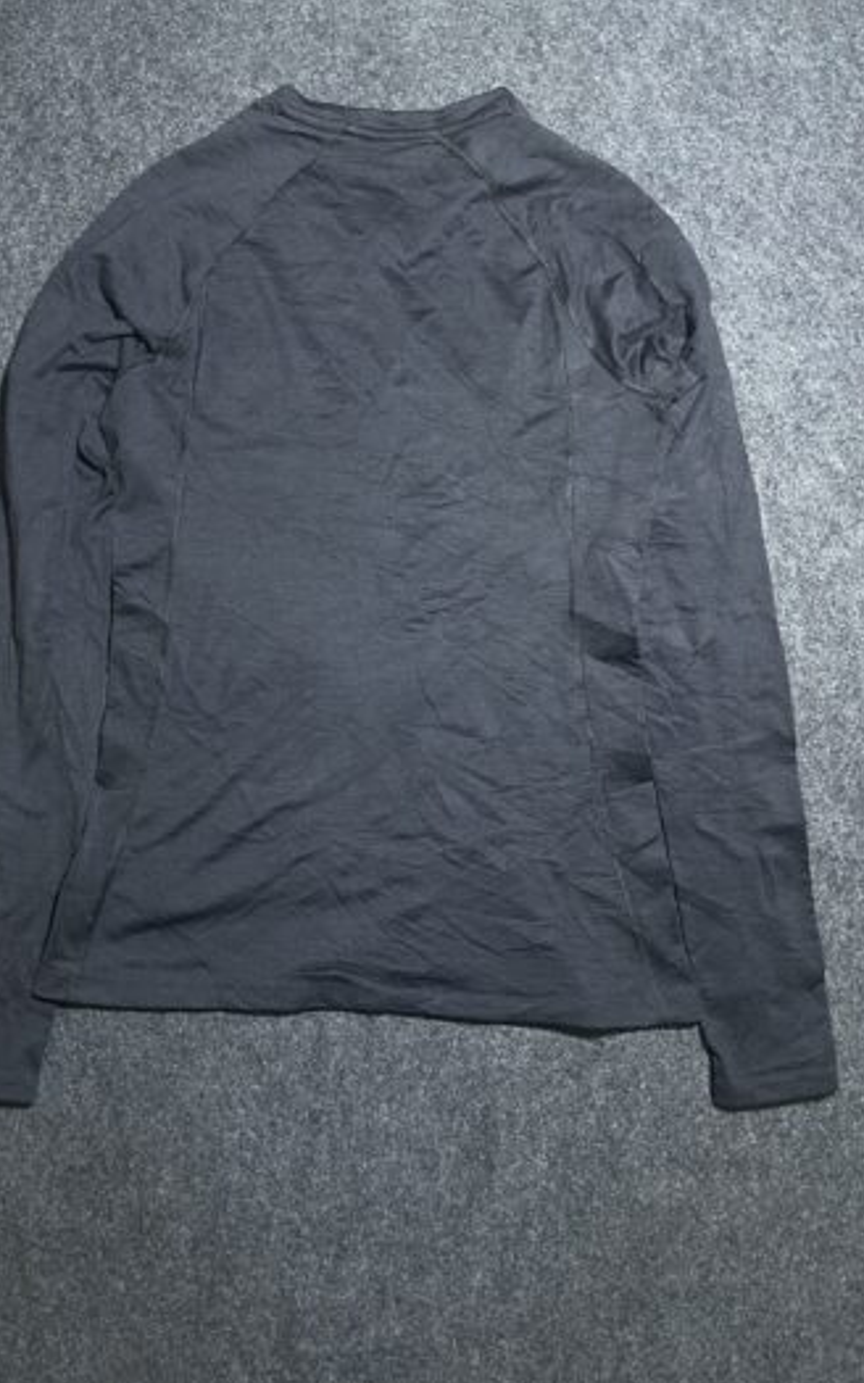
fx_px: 1055
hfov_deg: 44.4
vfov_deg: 66.5
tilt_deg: -57.7
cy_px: 692
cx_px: 379
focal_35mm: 28
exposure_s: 1/50
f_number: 1.6
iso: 160
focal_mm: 4.2
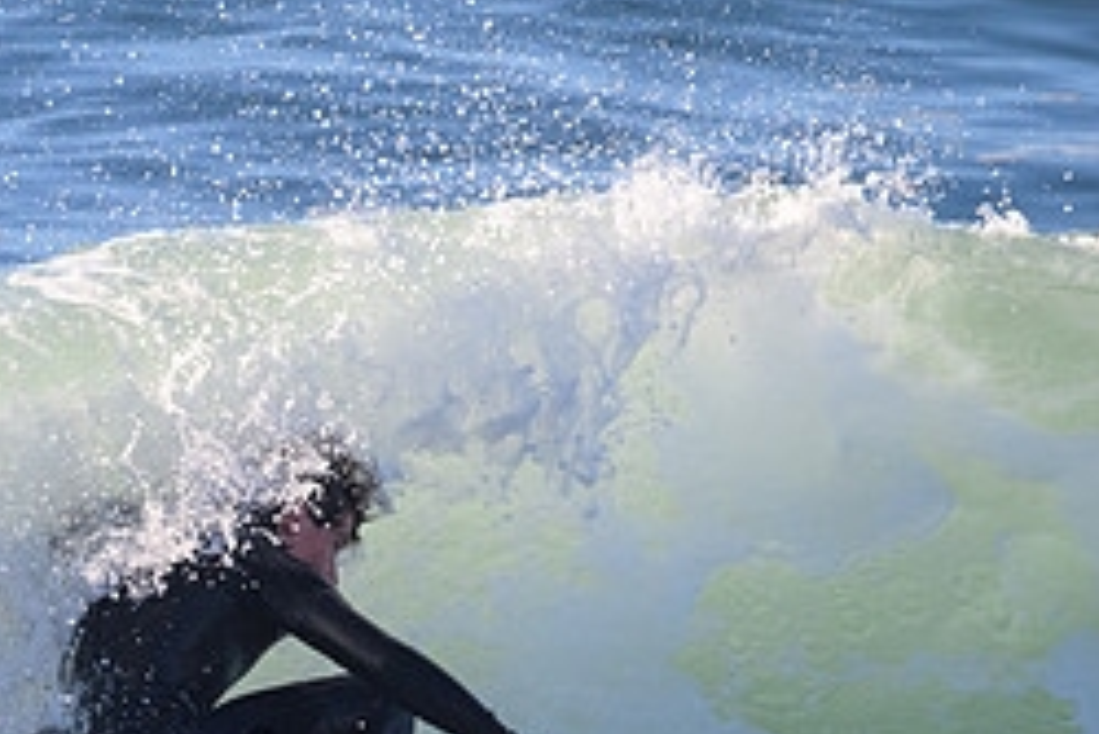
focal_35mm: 1484
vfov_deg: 0.9
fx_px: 45328
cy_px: 758
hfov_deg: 1.4
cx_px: 211
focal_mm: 640
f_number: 11
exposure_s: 1/2000
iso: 2800
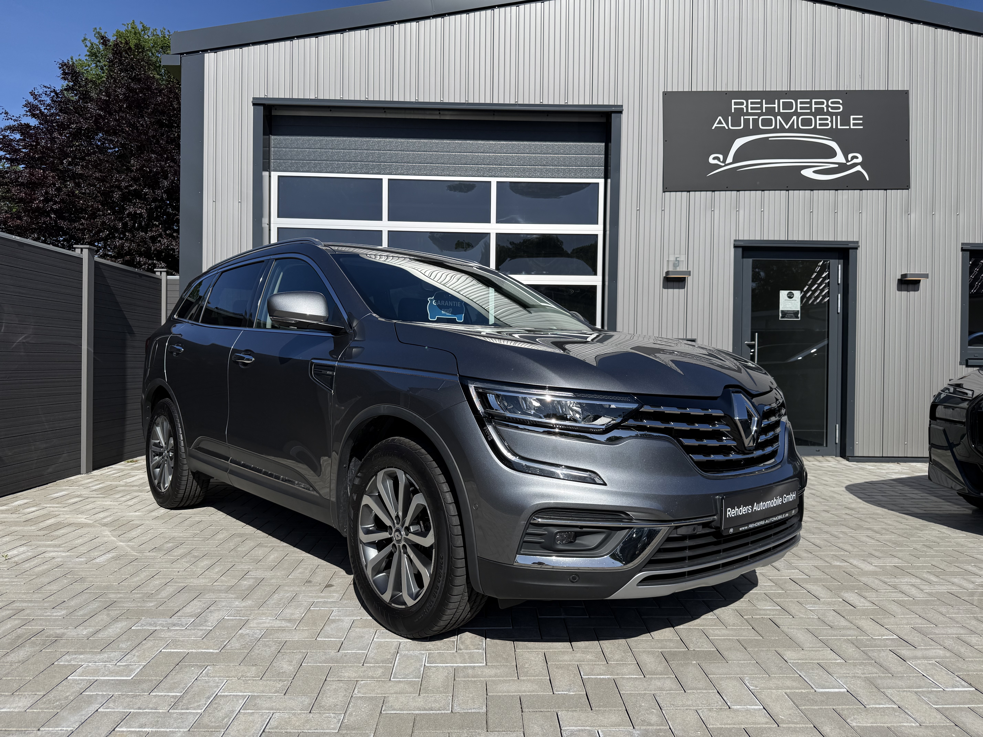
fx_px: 682
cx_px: 492
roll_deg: -0.8
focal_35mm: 24
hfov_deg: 71.6
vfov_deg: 56.8
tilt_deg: +0.7
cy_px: 368
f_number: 1.78
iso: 80
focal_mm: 6.76
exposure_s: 1/6173
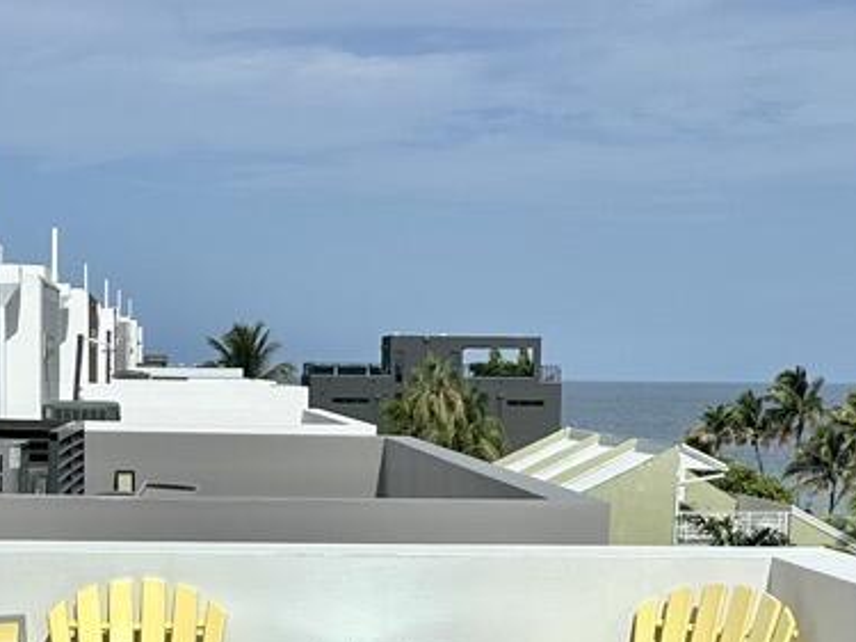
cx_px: 306
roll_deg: -0.6
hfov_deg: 23.8
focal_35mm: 82
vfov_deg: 17.7
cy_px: 583
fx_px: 2027
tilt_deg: -5.7
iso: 80
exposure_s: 1/9709
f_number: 1.78
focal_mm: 6.86
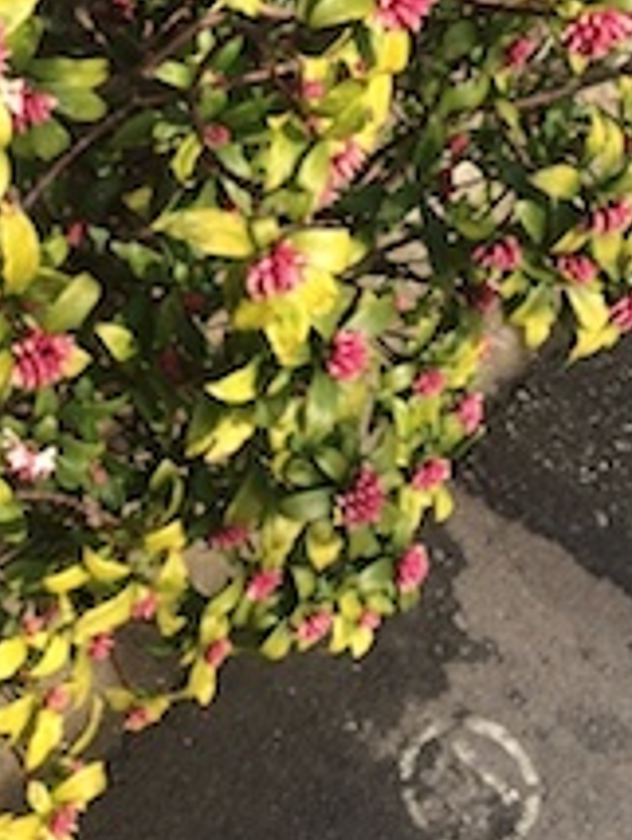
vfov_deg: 34.0
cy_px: 287
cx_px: 145
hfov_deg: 25.8
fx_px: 1361
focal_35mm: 56
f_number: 2.2
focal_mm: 4.12
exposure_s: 1/1172
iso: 32
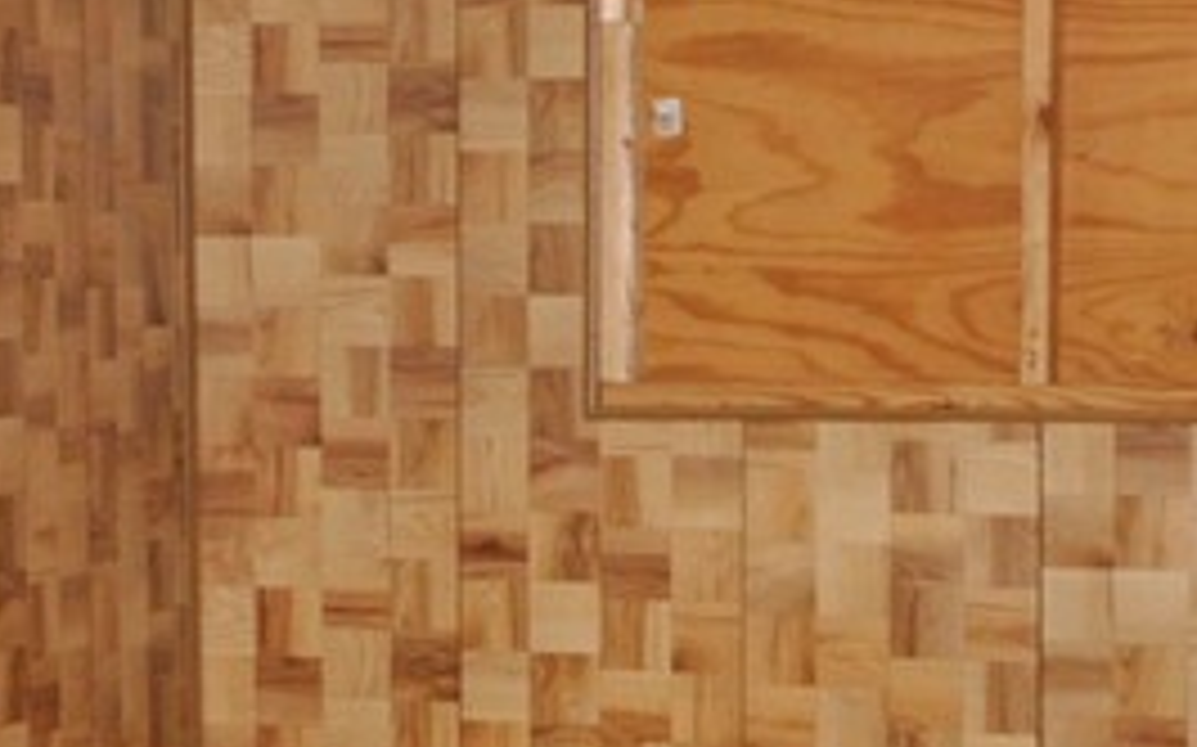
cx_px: 698
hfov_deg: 15.9
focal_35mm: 131
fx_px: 4274
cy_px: 716
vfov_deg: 9.9
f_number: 3.8
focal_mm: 21
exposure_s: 1/60
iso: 800
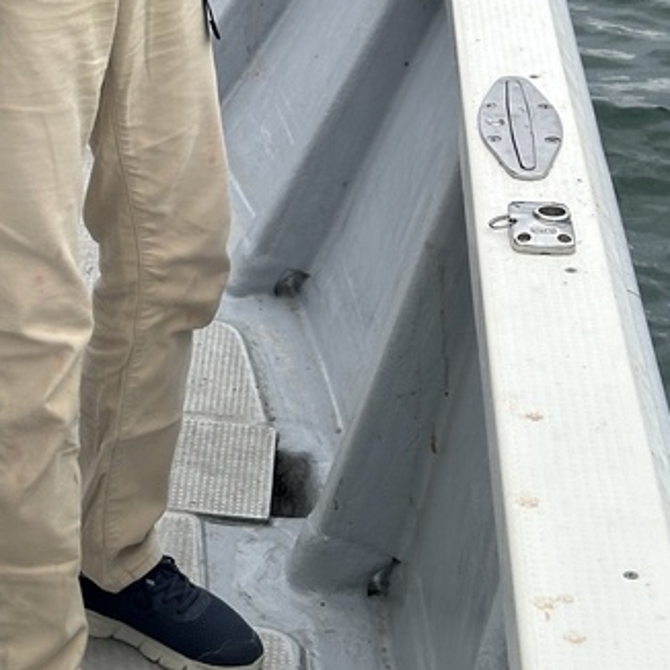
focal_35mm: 111
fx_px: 2431
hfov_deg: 15.7
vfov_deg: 15.0
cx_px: 208
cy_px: -203
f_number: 1.78
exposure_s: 1/543
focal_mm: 6.86
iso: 64
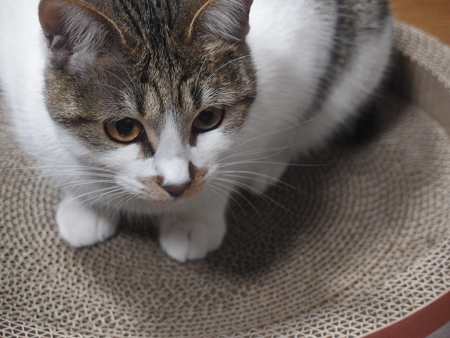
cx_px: 225
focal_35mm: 107
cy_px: 169
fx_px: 1391
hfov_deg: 18.4
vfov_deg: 13.8
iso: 1000
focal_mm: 19
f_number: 2.6
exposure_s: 1/80
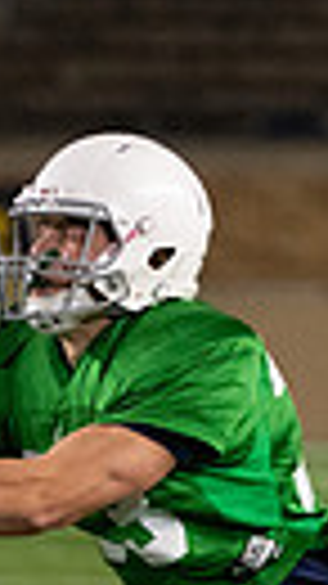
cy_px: 556
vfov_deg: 1.9
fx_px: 17417
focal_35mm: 1125
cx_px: 103
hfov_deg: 1.1
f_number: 4.5
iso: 4500
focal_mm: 240
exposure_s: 1/500
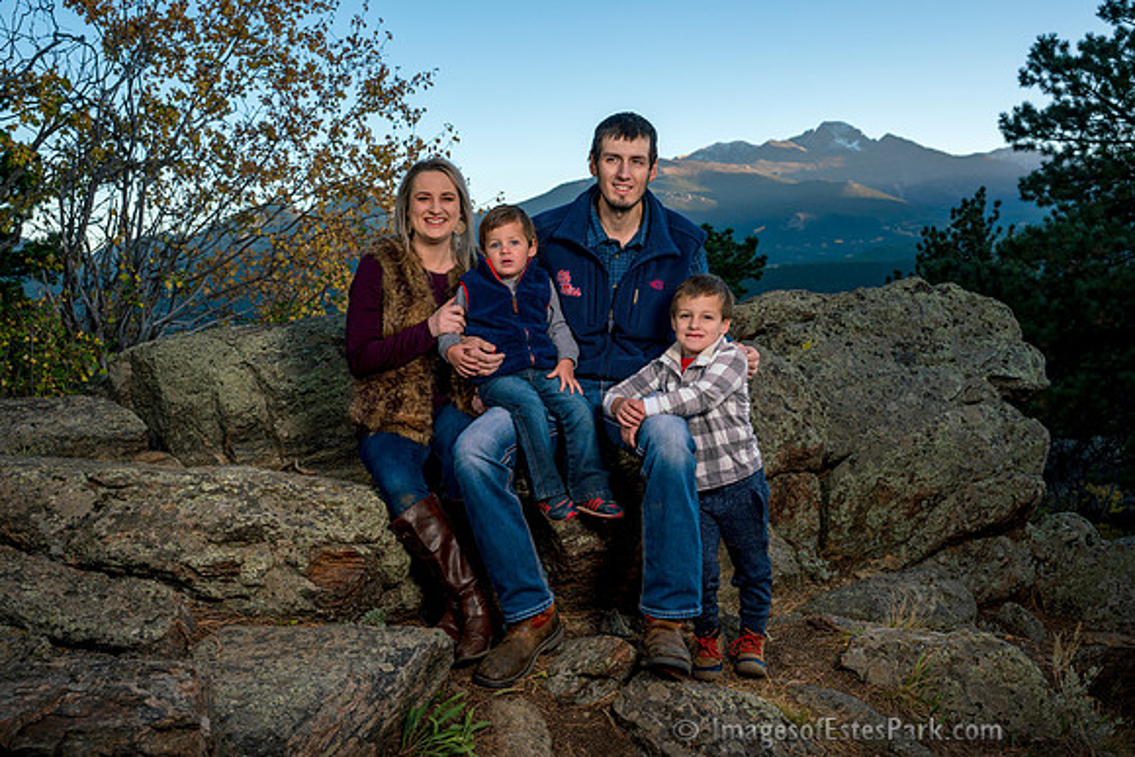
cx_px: 568
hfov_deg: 61.9
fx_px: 946
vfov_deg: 43.6
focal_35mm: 30
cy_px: 378
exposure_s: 1/200
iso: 100
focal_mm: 30
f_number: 5
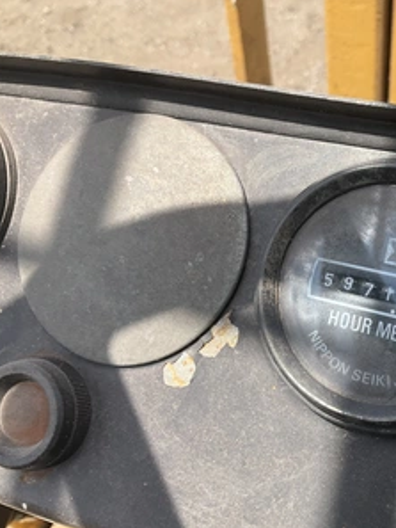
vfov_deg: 47.8
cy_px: 265
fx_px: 594
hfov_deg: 35.1
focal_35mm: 39
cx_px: 343
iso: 25
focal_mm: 3
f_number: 1.8
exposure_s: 1/781
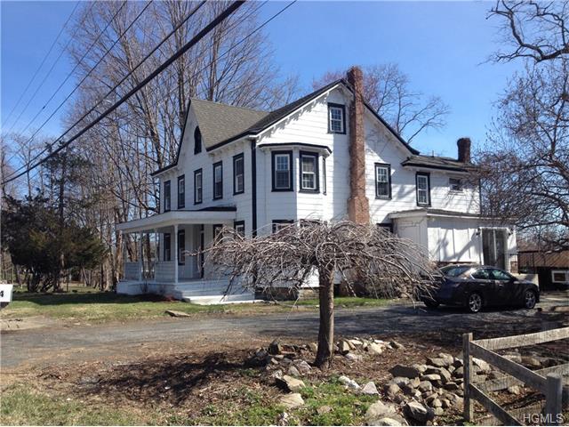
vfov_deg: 40.7
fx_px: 575
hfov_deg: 52.6
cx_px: 284
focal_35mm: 35
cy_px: 214
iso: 50
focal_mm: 4.28
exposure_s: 1/1126
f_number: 2.4
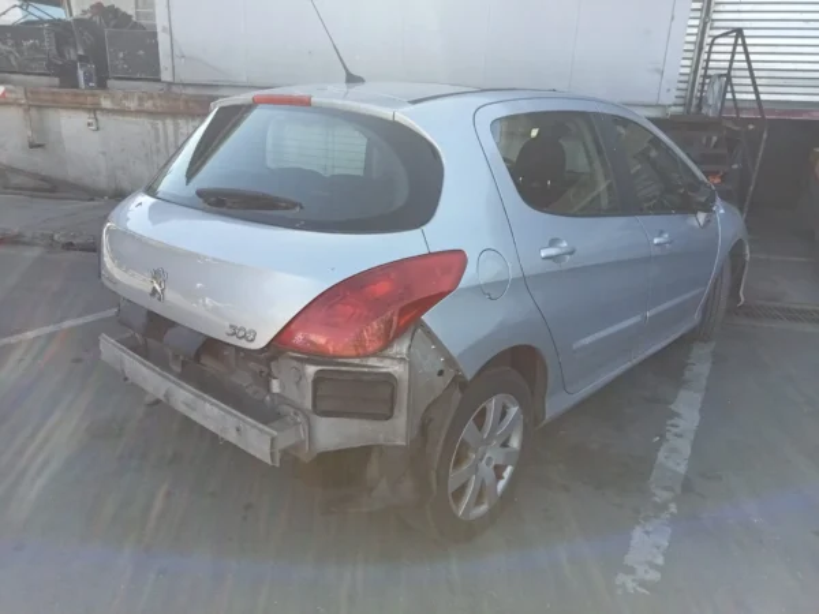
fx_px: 662
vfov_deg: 49.7
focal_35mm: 28
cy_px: 307
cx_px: 410
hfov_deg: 63.4
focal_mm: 3.46
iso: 100
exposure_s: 1/206
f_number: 2.2
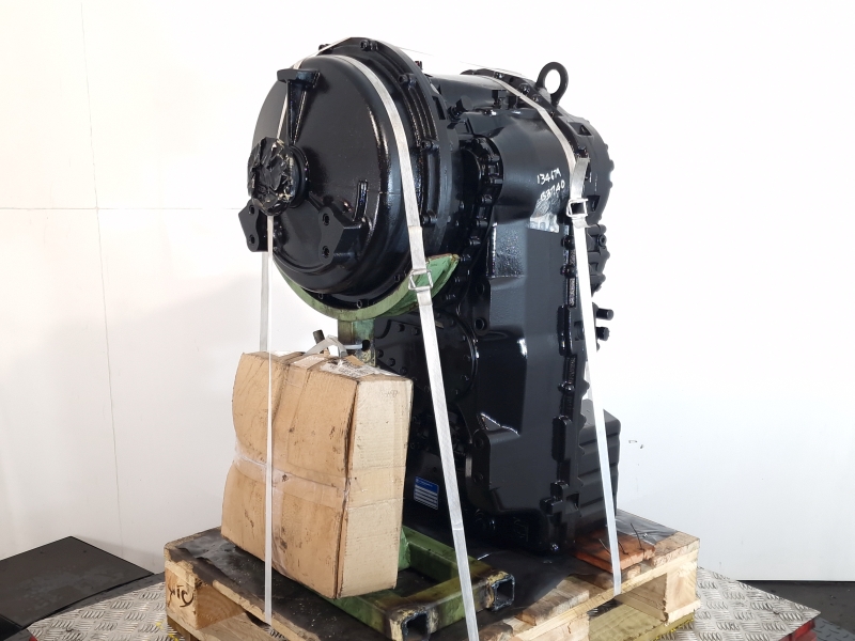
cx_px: 428
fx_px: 568
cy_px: 320
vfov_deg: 58.9
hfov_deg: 73.9
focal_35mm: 23
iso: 100
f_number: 1.8
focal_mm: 6.4
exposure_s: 1/50
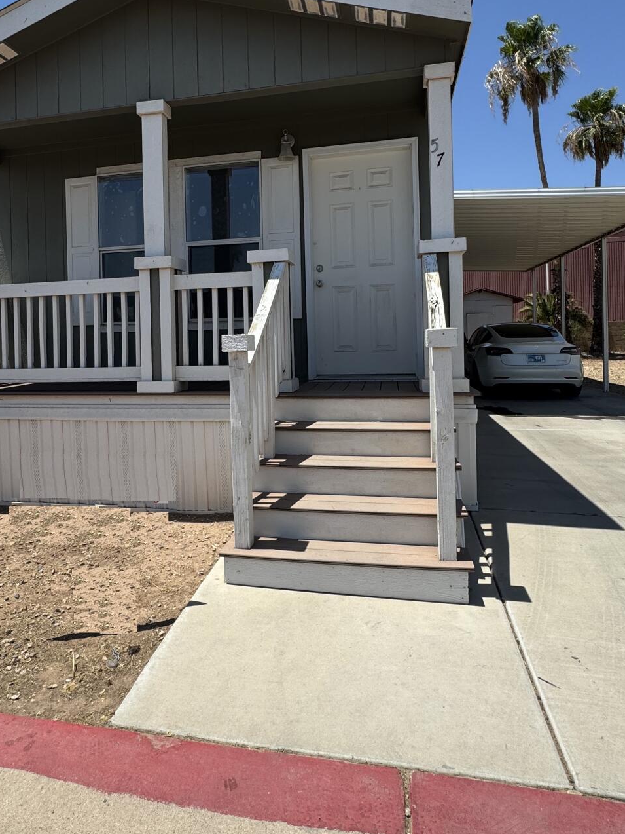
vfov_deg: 75.6
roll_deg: +1.6
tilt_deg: -0.4
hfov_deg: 60.9
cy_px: 339
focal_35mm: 22
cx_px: 275
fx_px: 530
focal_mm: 2.22
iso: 50
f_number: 2.2
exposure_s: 1/2083
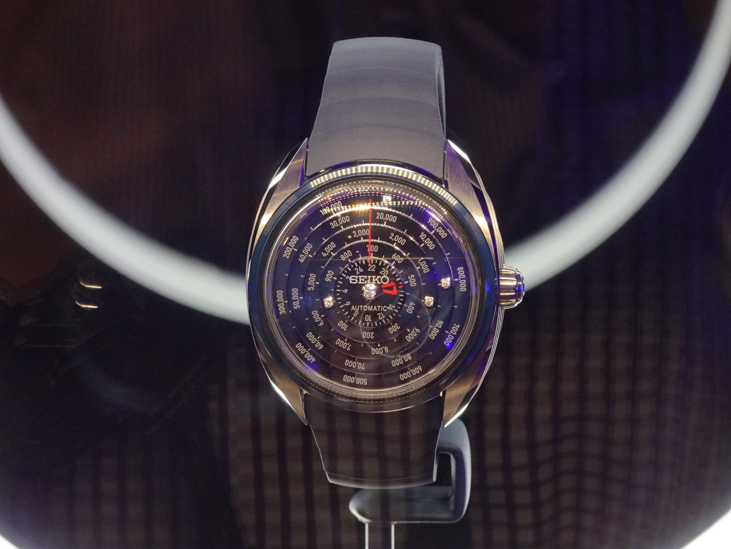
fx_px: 2302
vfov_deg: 13.6
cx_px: 366
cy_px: 274
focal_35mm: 109
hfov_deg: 18.0
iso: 400
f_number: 5
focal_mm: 17.15
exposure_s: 1/50
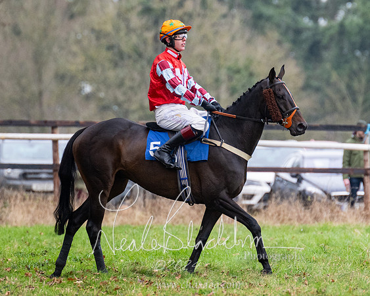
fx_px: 8066
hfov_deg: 2.6
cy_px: 116
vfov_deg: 2.1
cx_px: 231
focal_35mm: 737
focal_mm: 280
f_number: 4
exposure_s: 1/640
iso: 640
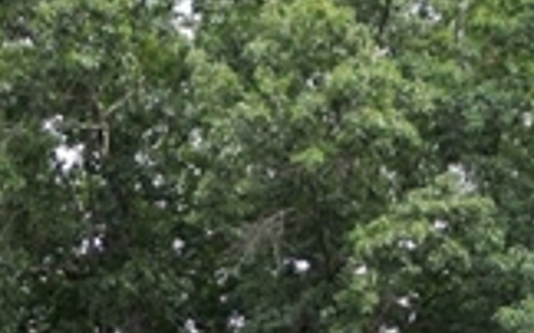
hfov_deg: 12.9
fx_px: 2341
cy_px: 1223
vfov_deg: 6.8
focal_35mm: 161
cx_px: 13
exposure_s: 1/1500
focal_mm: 6.72
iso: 110
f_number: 1.7
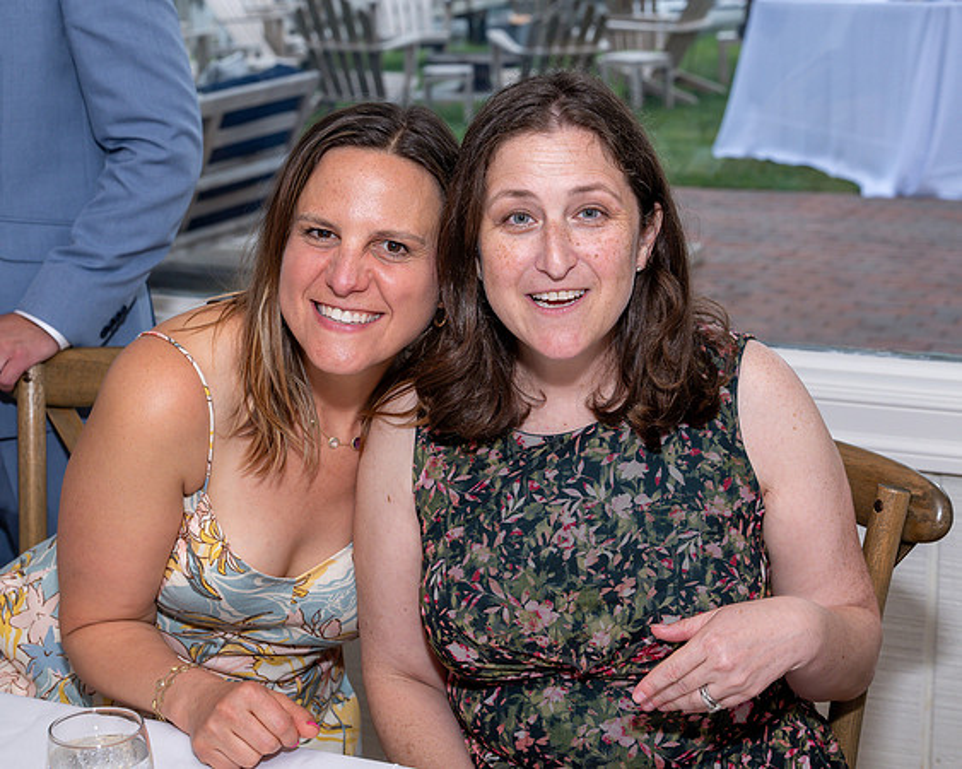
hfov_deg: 28.6
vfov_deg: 23.1
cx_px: 502
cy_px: 365
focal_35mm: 66
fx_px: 1884
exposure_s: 1/250
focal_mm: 56
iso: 500
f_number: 7.1
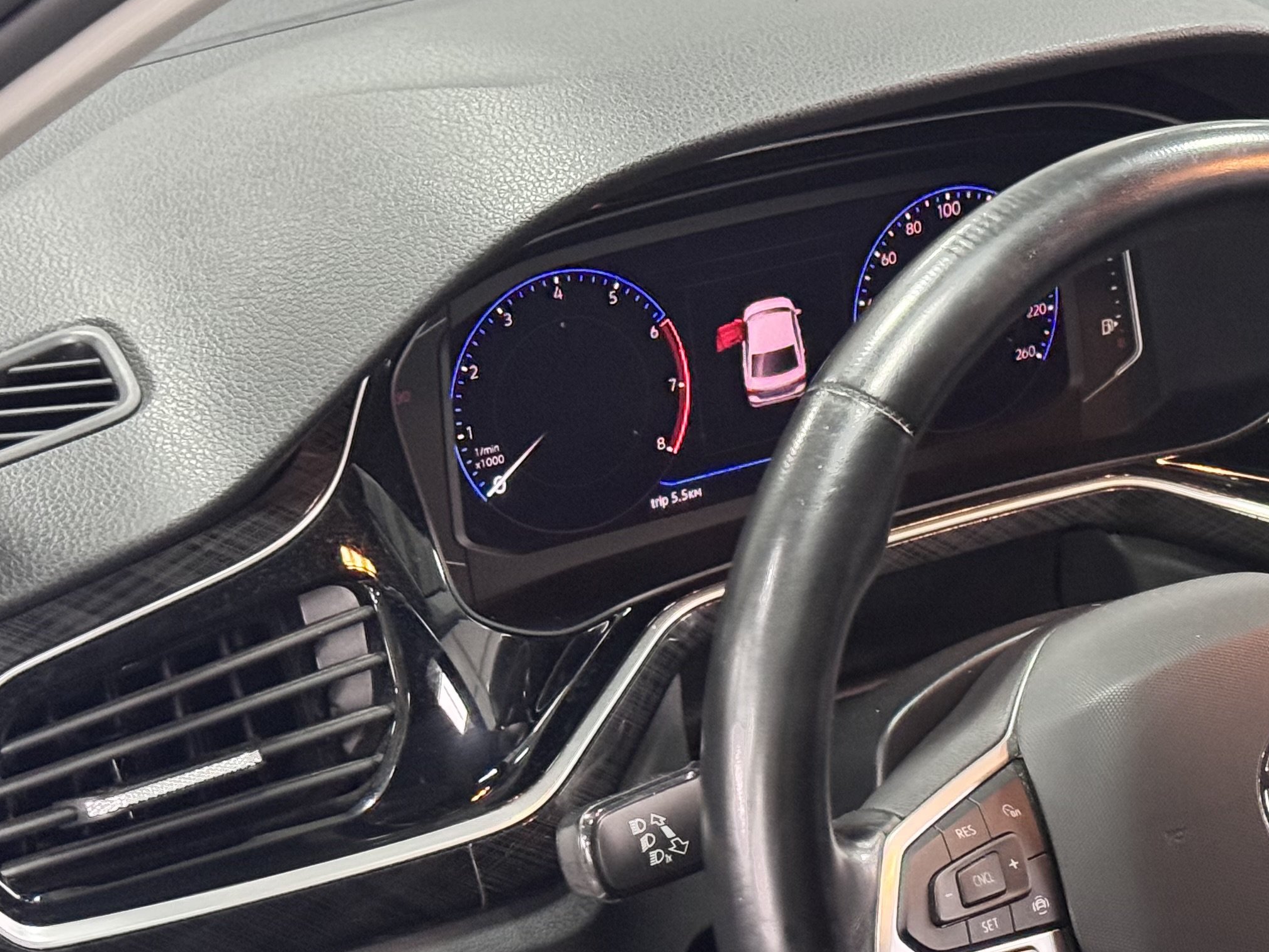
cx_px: 1258
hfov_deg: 19.8
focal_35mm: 96
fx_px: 3519
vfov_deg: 15.3
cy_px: 739
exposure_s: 1/40
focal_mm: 6.76
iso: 500
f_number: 1.78
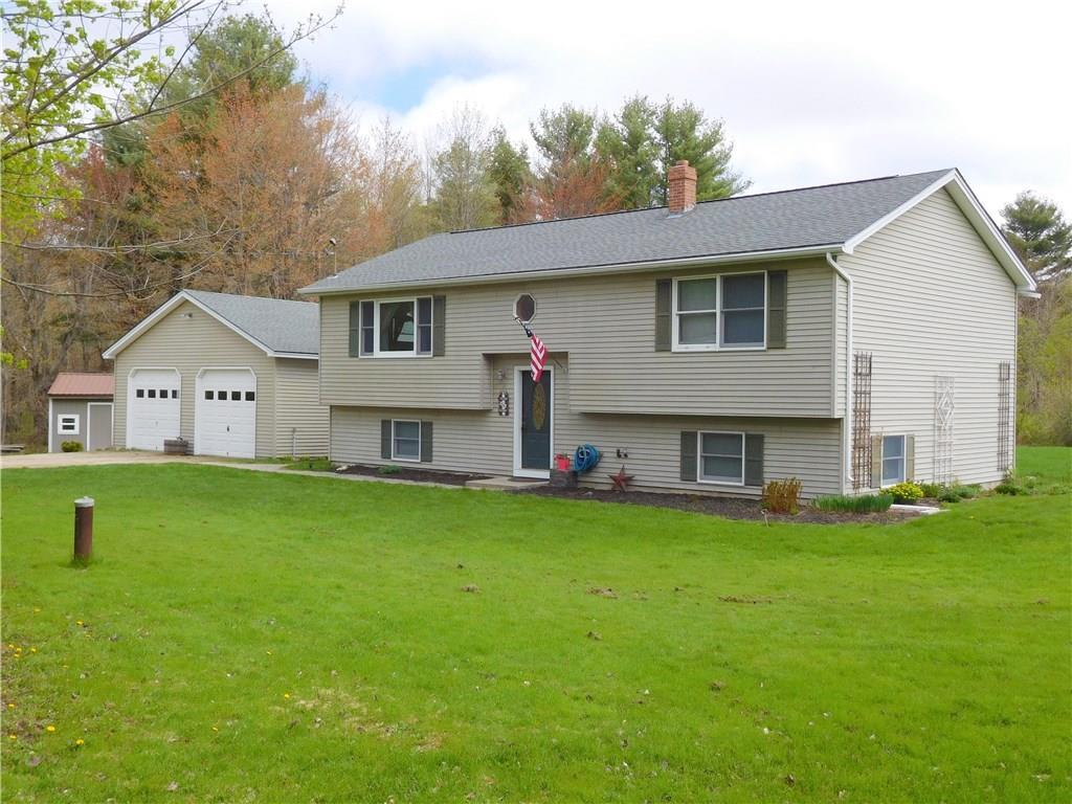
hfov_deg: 52.6
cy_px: 402
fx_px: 1084
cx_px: 536
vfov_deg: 40.7
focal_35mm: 35
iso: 125
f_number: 3.8
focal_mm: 6.2
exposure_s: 1/800
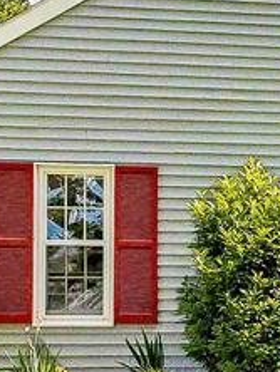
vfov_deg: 15.7
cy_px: 323
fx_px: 1335
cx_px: 758
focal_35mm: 124
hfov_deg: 9.9
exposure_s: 1/1000
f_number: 8
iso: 320
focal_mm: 14
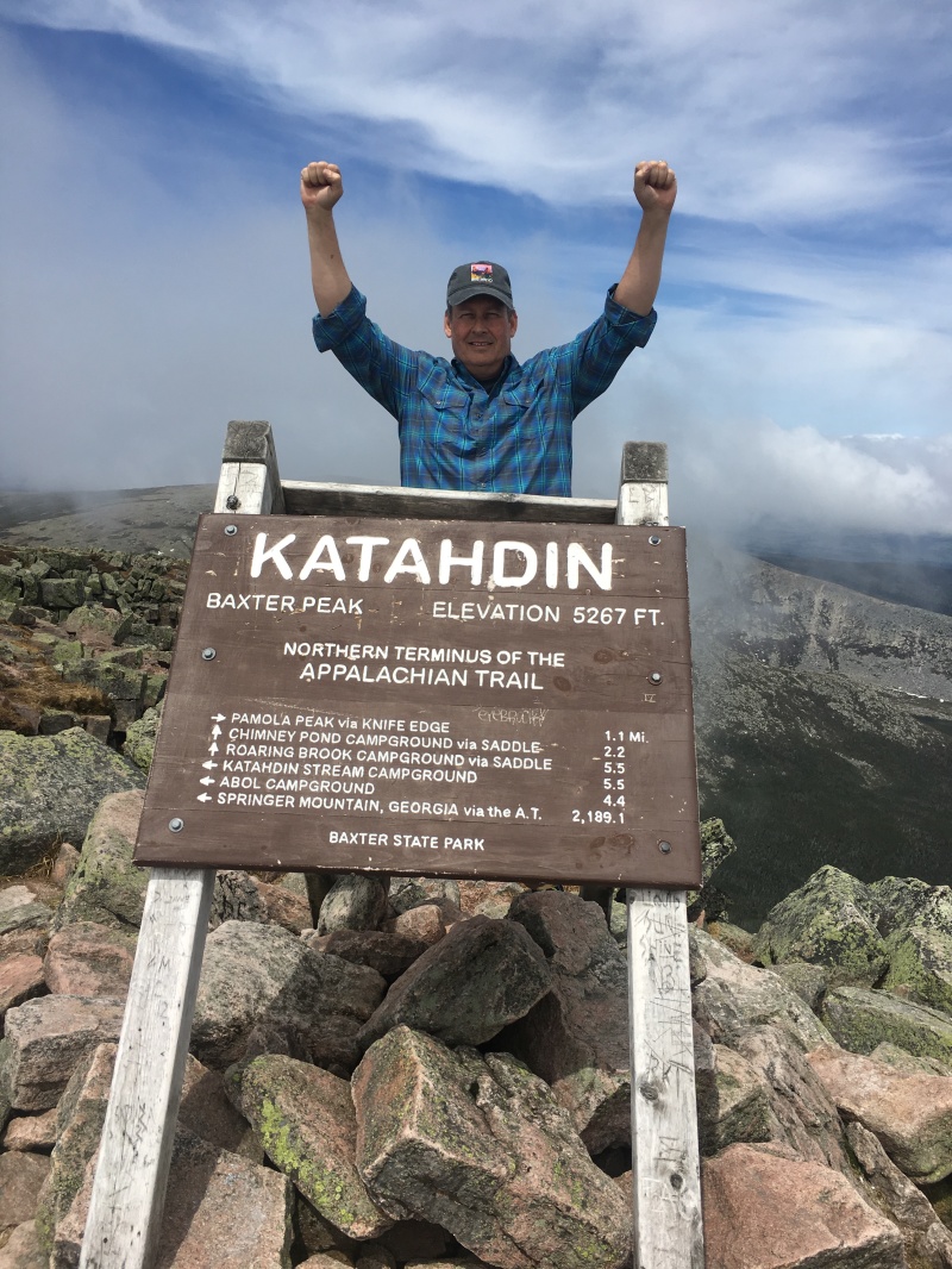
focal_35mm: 29
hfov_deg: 48.2
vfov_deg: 61.6
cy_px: 634
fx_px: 1063
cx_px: 476
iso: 25
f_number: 2.2
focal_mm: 4.15
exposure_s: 1/2653
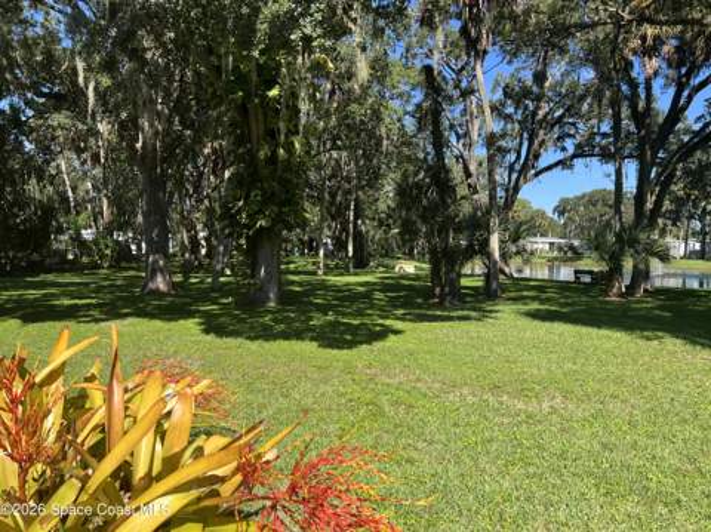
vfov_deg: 53.0
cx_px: 356
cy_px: 266
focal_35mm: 26
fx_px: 533
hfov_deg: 67.4
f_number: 1.5
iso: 50
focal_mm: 5.7
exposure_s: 1/1934
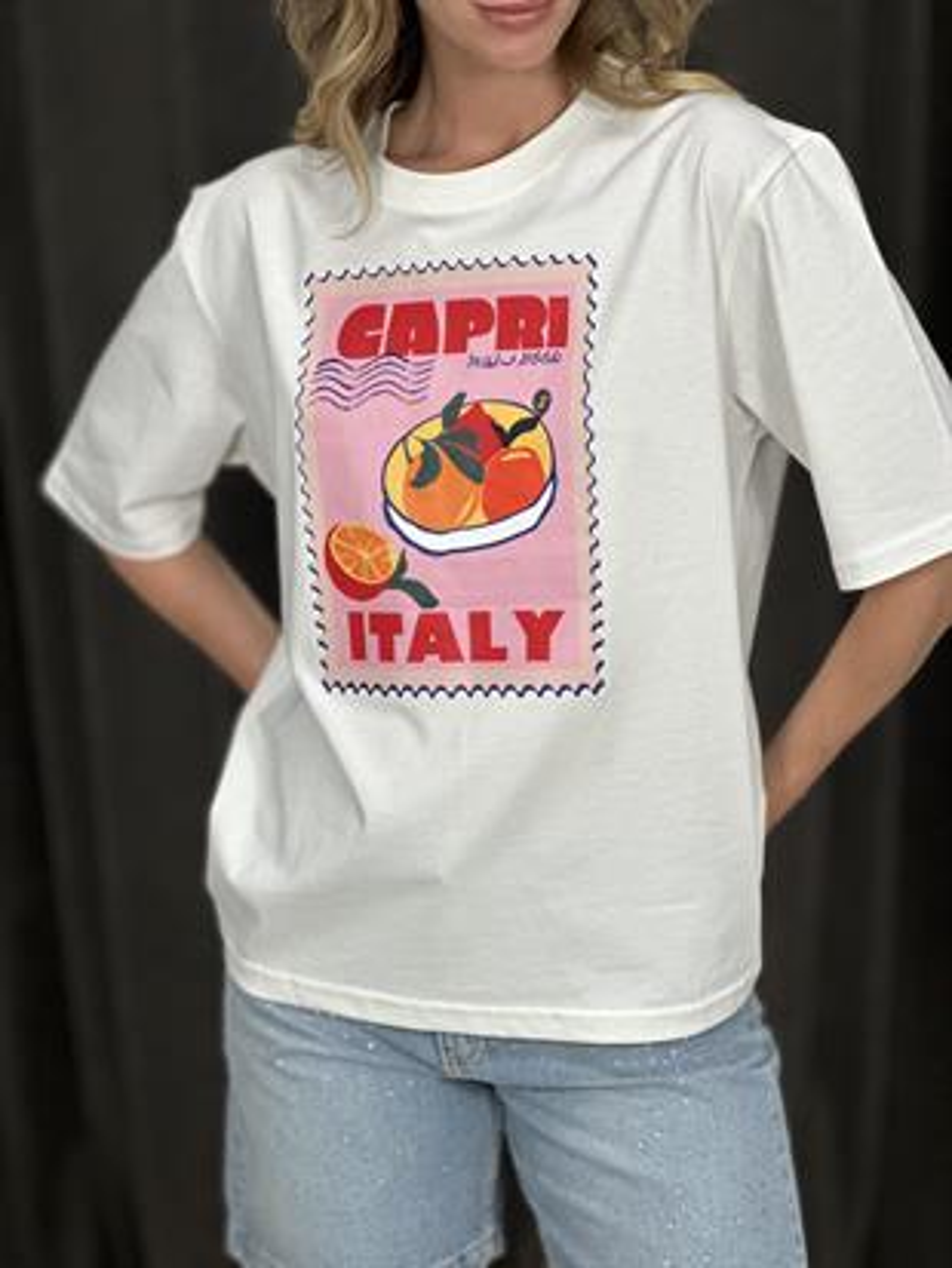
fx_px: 2822
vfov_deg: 25.3
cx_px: 476
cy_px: 634
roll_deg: +1.2
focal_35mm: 77
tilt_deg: -11.2
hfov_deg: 19.1
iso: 125
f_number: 2.8
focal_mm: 9
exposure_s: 1/100
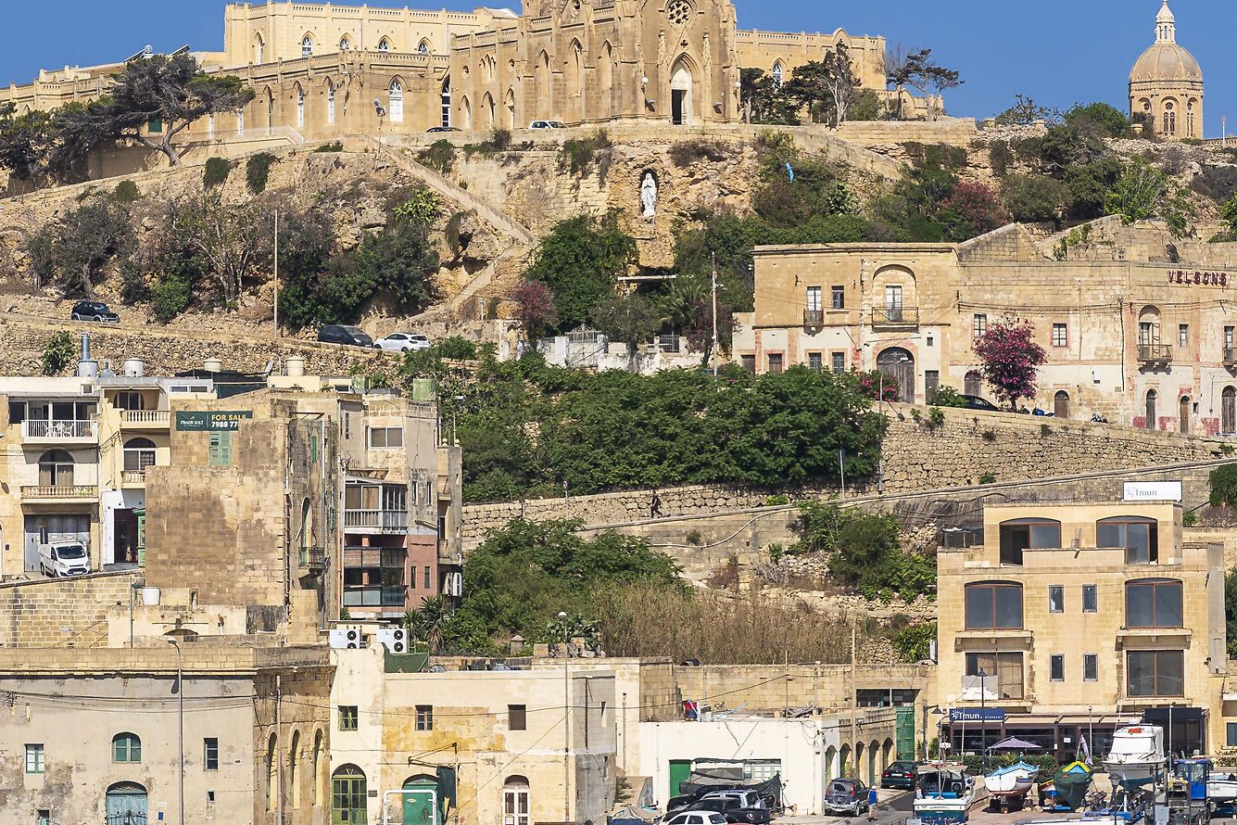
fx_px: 5807
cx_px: 674
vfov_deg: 8.1
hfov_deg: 12.2
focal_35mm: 169
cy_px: 399
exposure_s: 1/320
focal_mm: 94
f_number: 11
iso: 125
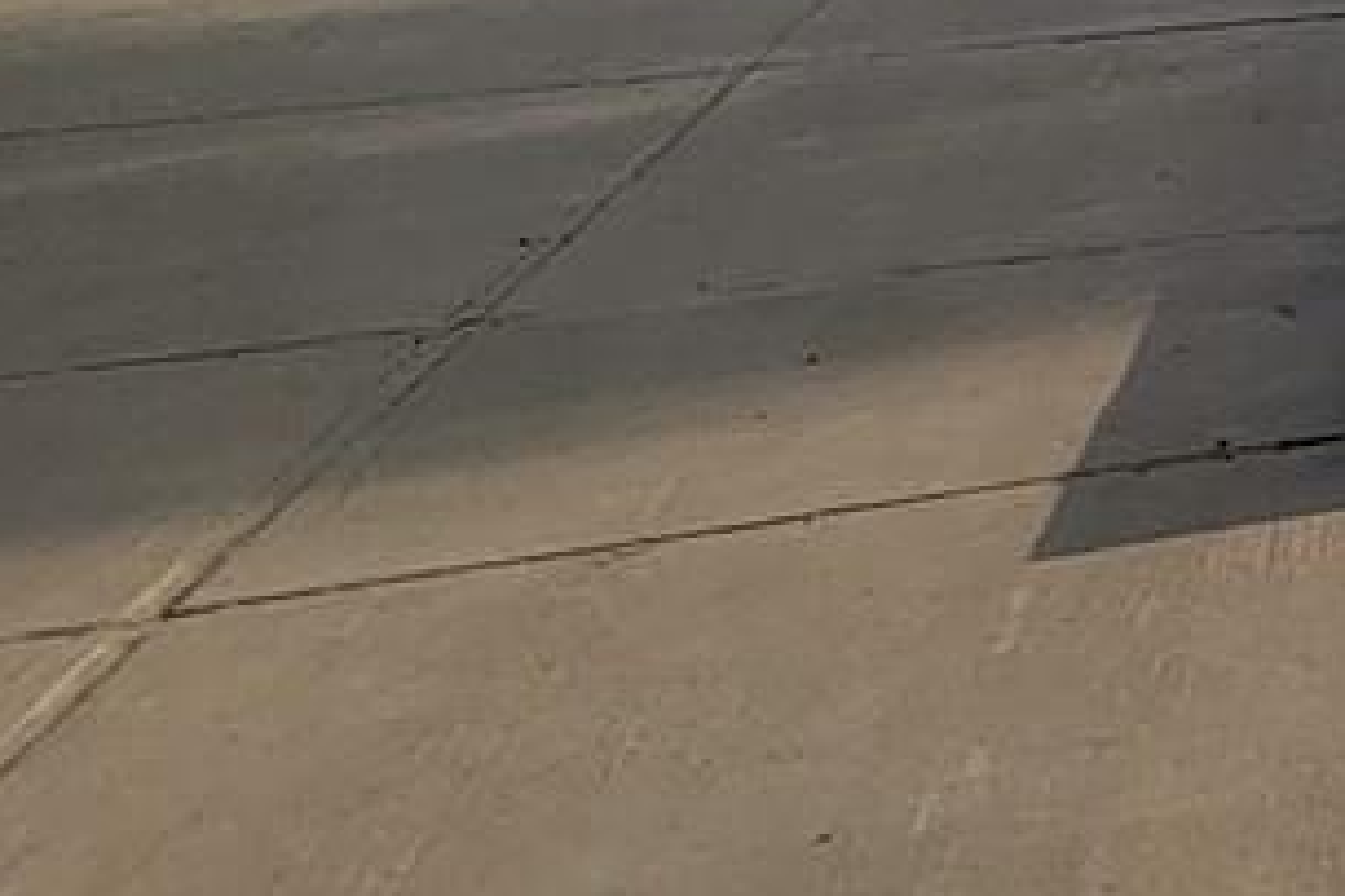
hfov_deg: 15.8
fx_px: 2651
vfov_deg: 16.4
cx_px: 3131
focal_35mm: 71
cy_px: -653
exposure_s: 1/3300
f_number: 2.2
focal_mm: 2.2
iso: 50
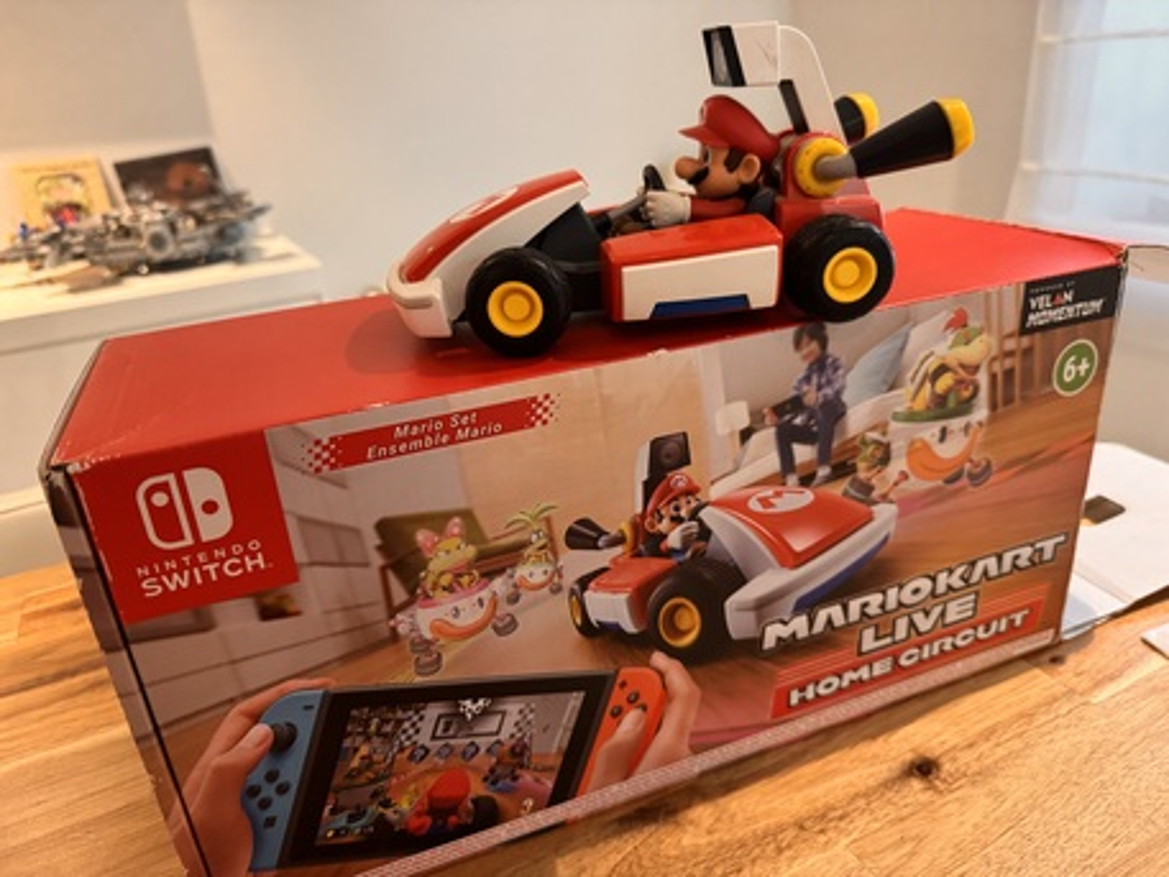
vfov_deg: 56.8
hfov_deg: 71.6
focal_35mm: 24
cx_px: 584
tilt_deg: -23.8
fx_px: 811
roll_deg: +4.2
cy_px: 438
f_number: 1.78
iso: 800
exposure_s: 1/60
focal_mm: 6.76
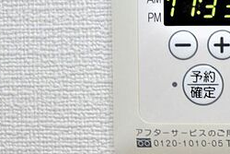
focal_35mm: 69
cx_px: 266
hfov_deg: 26.4
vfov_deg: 19.3
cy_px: 4
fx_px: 441
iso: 200
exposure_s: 1/30
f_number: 4.5
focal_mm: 18
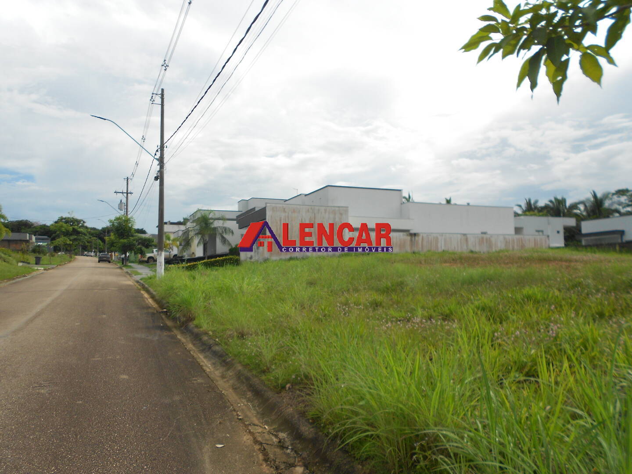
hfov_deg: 67.3
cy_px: 237
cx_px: 316
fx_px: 475
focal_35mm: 26
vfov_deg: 53.1
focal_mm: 4.6
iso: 80
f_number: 3.2
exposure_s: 1/1000
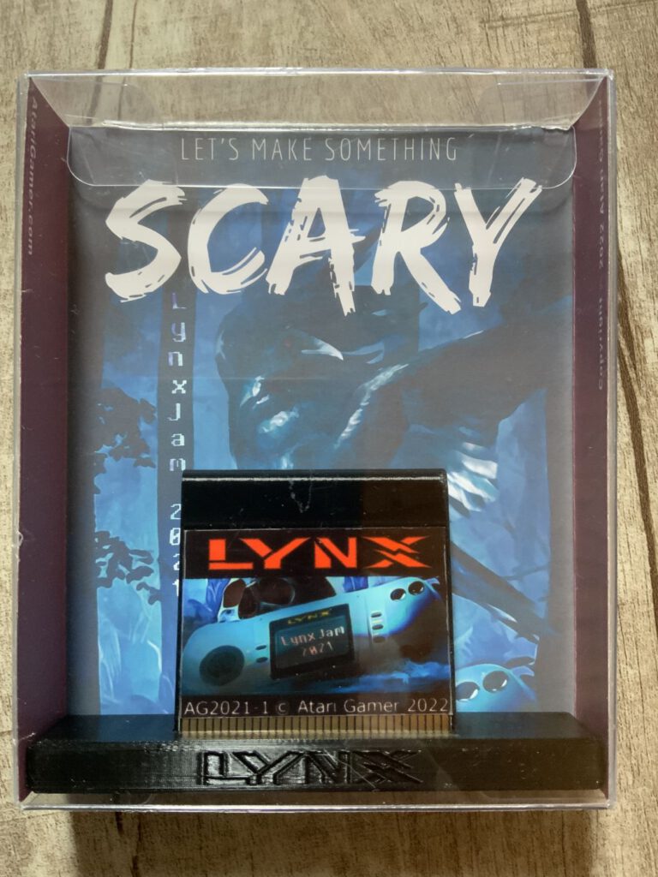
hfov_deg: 48.2
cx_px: 329
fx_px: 735
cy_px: 438
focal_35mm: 29
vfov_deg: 61.7
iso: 320
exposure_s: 1/60
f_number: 1.8
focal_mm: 3
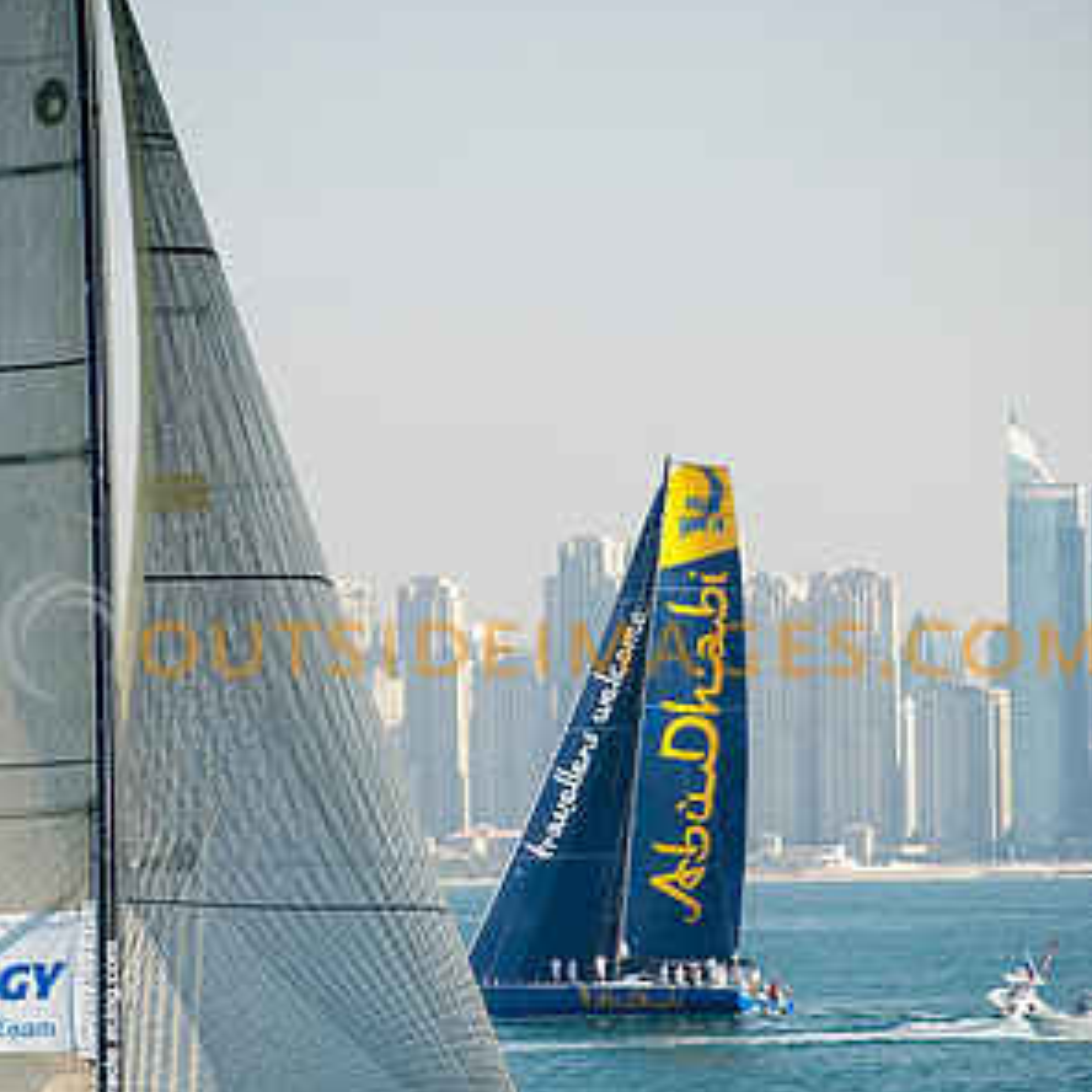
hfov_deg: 6.8
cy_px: 635
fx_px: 9208
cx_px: 548
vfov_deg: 6.8
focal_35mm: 258
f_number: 4
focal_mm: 200
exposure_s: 1/640
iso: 100
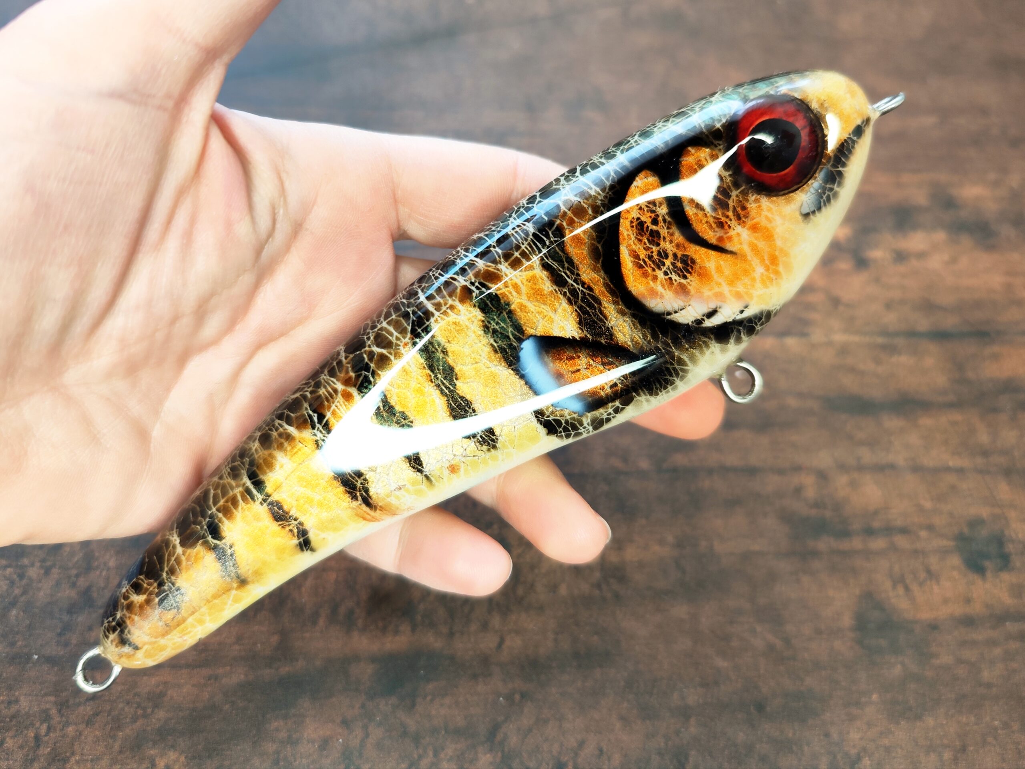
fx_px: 681
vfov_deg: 58.9
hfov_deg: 73.9
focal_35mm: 23
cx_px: 512
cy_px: 384
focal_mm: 7.01
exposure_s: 1/100
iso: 349
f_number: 1.69
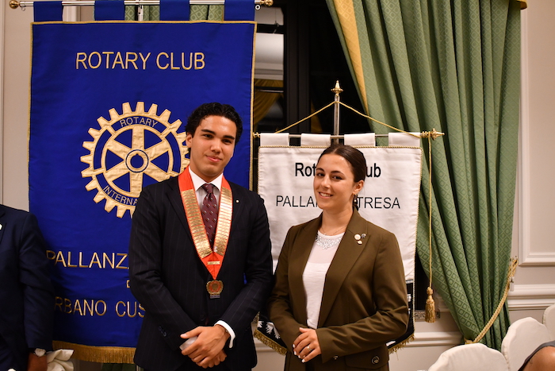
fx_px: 648
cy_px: 186
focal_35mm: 42
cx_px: 278
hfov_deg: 46.4
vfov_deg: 31.9
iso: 1600
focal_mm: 28
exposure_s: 1/125
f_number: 4.2
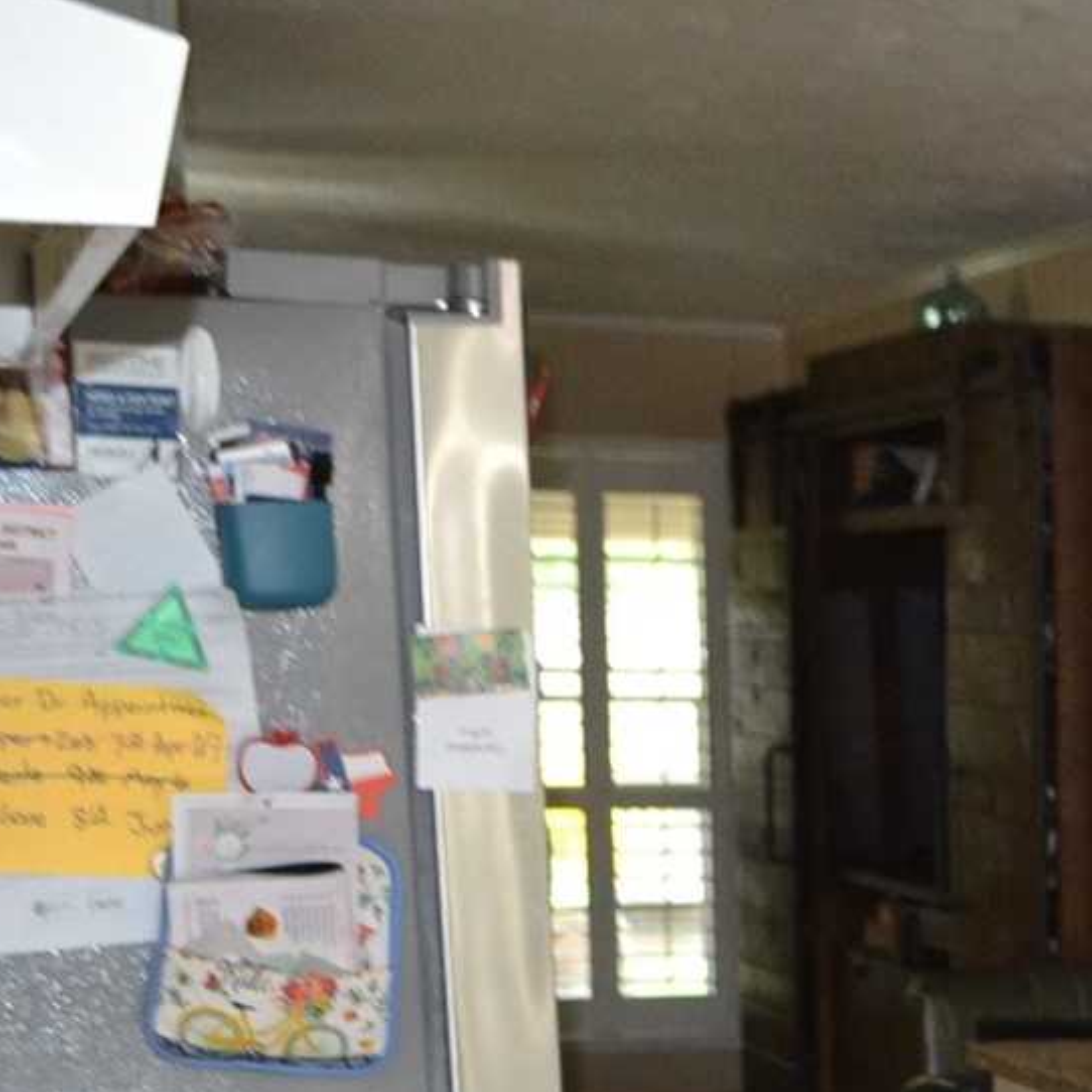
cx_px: 1864
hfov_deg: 16.4
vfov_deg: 17.9
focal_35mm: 92
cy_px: 1320
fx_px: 3284
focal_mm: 18
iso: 900
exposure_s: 1/60
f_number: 3.5
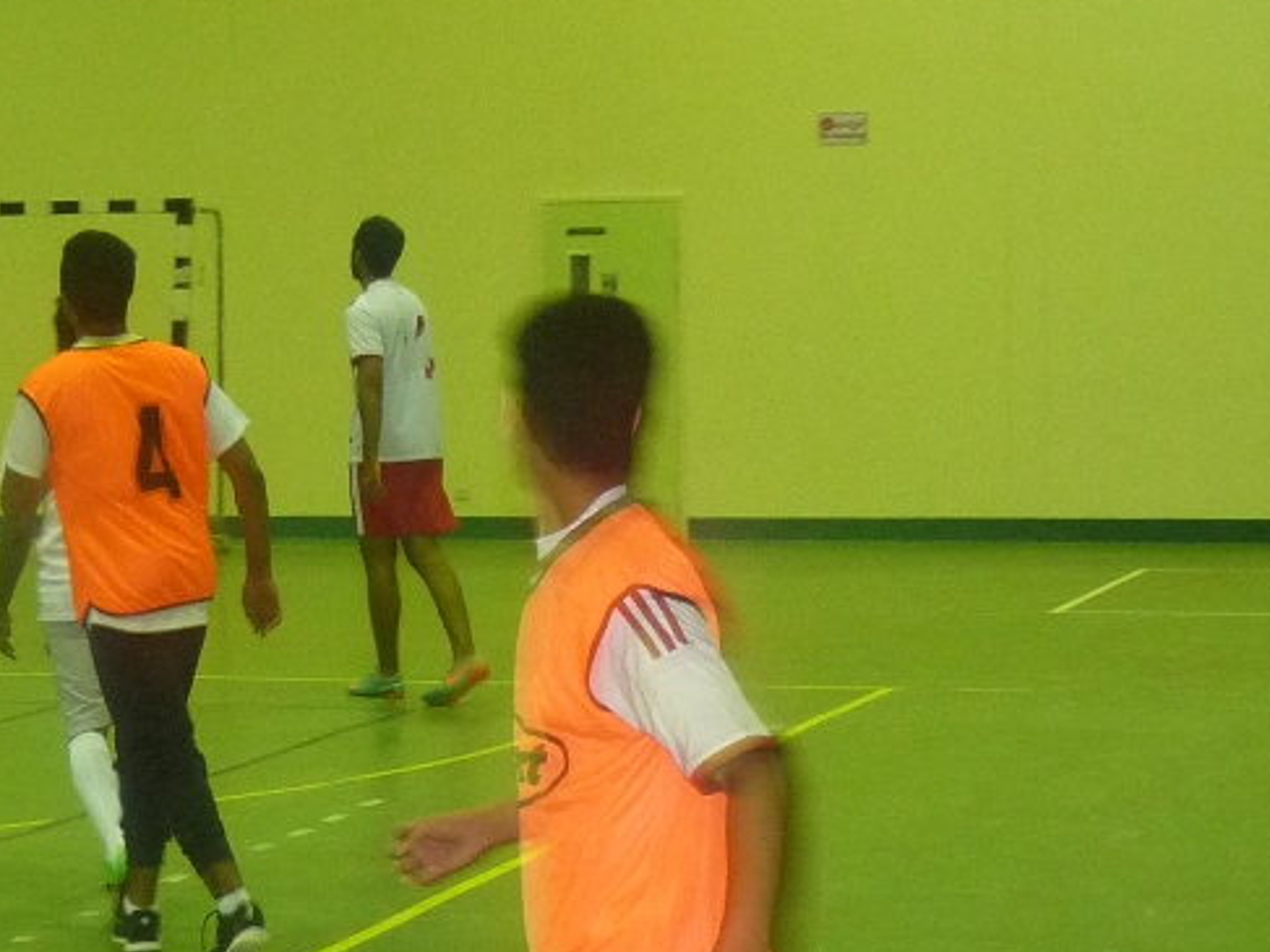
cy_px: 691
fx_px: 4475
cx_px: 308
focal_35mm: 122
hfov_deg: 16.1
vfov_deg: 12.1
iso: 320
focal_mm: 7.3
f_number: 3
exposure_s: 1/30
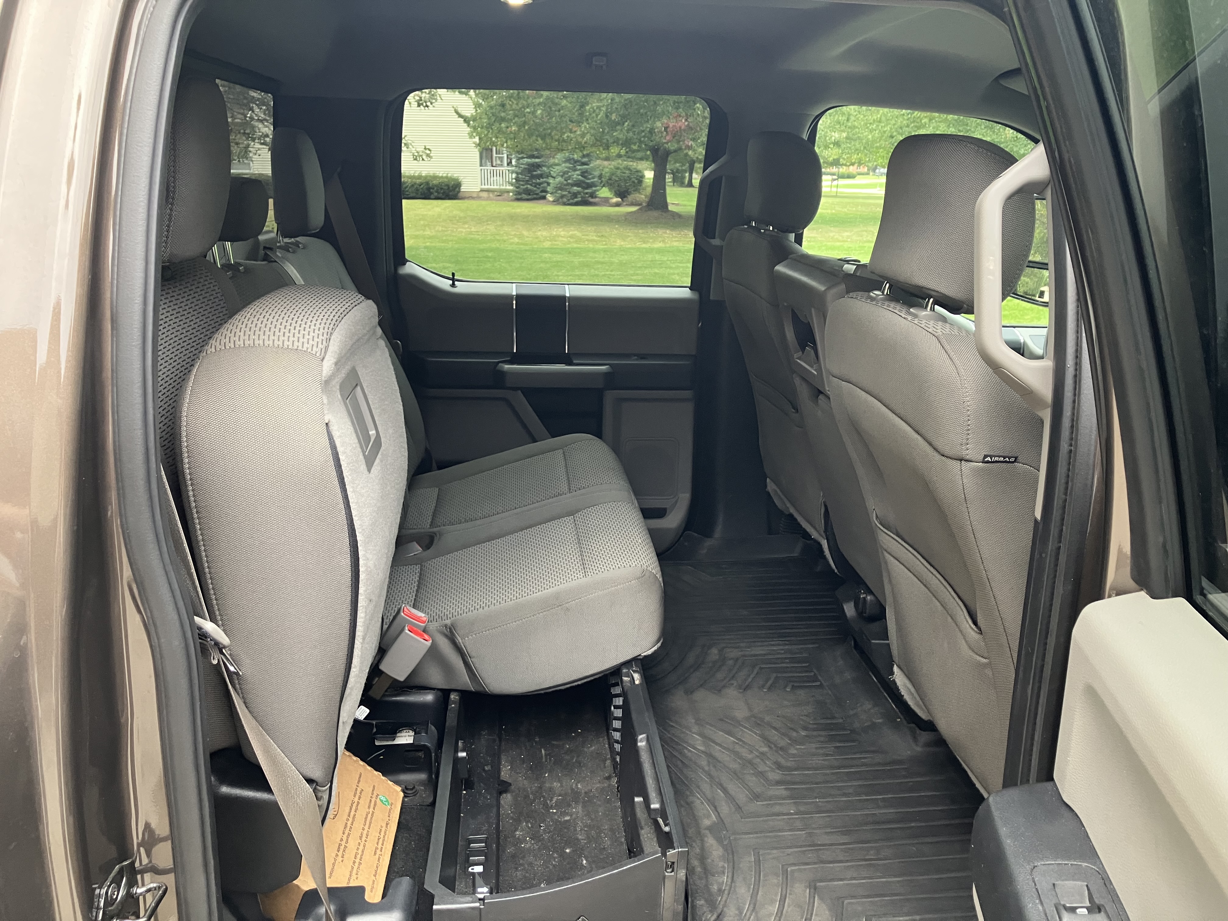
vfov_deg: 49.7
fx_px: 993
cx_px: 614
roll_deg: -0.8
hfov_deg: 63.4
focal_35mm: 28
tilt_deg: -16.6
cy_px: 460
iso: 125
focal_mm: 3.99
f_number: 1.8
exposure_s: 1/60
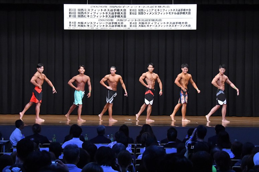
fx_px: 669
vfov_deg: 14.7
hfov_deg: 21.9
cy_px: 86
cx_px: 130
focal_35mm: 93
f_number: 5.6
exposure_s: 1/400
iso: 8000
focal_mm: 62
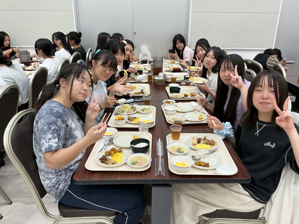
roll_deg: -0.2
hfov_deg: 63.4
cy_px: 112
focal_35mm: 28
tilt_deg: -20.3
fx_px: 242
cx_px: 150
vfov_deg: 49.7
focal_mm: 3
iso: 40
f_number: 1.8
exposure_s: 1/60
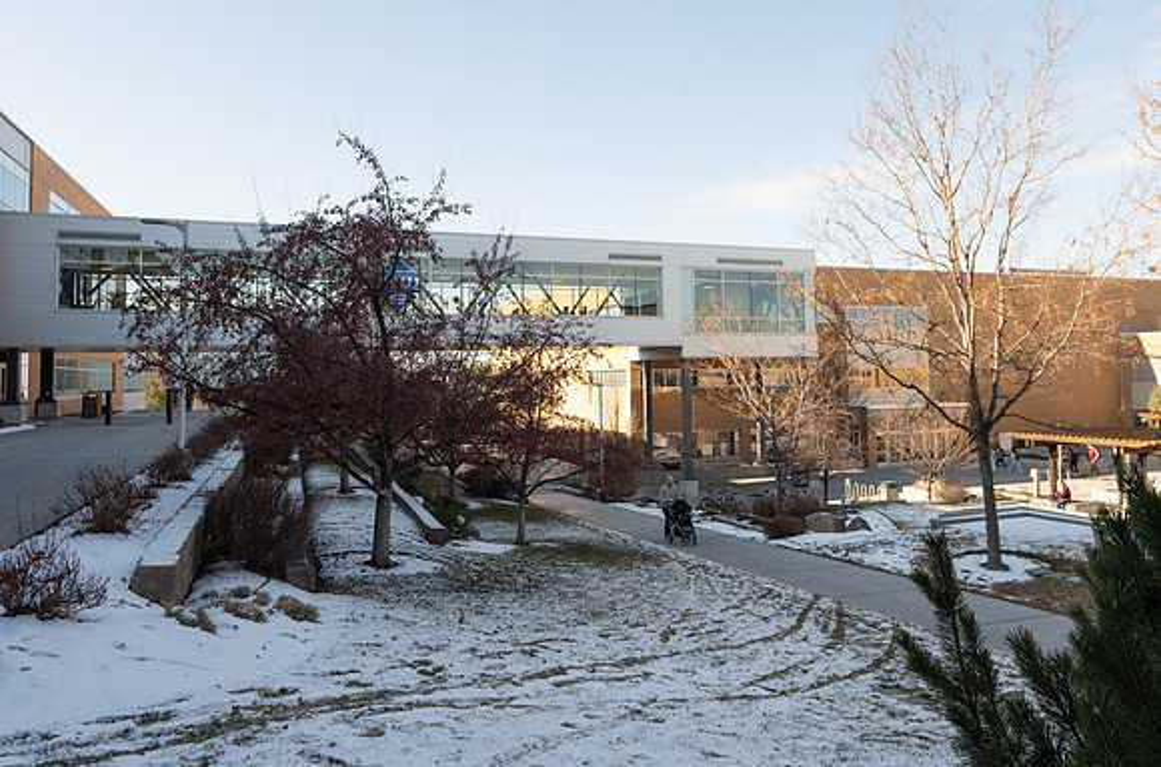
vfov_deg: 48.5
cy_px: 342
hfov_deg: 68.5
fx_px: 850
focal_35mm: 26
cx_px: 637
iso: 250
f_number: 6.3
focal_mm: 24
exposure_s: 1/250
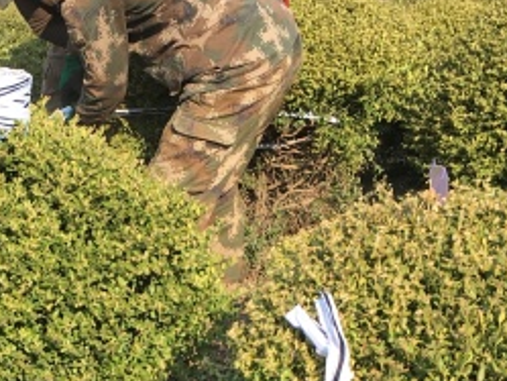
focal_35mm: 93
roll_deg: -1.3
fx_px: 1363
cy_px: 438
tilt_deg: -31.5
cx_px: 16
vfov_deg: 15.4
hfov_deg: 20.5
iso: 25
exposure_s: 1/712
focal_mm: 4.15
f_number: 2.2
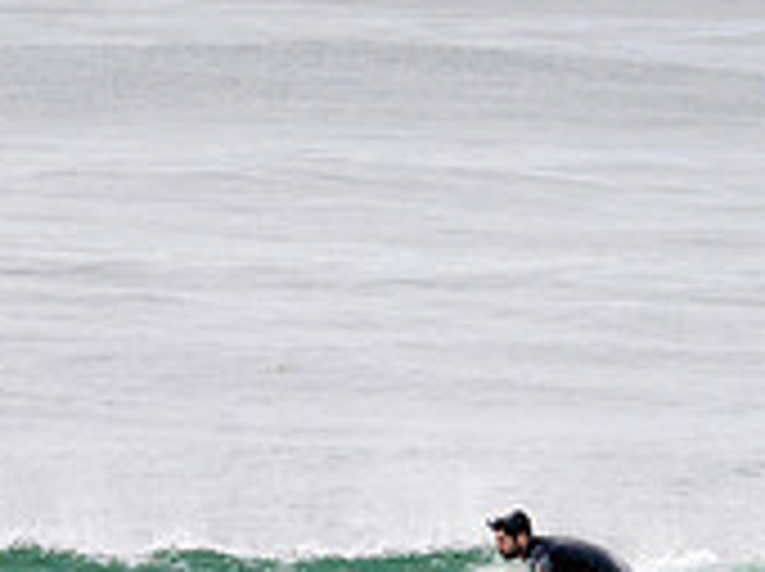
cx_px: 446
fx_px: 23194
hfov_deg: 1.9
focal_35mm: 1051
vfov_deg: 1.4
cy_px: 696
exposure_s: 1/2000
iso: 720
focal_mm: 320
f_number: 11
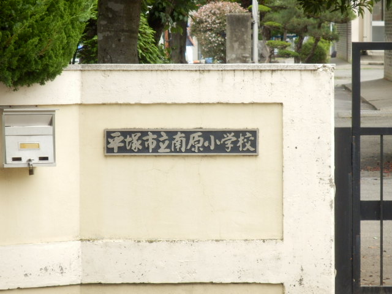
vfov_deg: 5.0
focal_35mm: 300
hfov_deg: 6.6
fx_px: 3397
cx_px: 196
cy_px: 147
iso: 320
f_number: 5.9
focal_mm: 52.5
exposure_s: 1/320
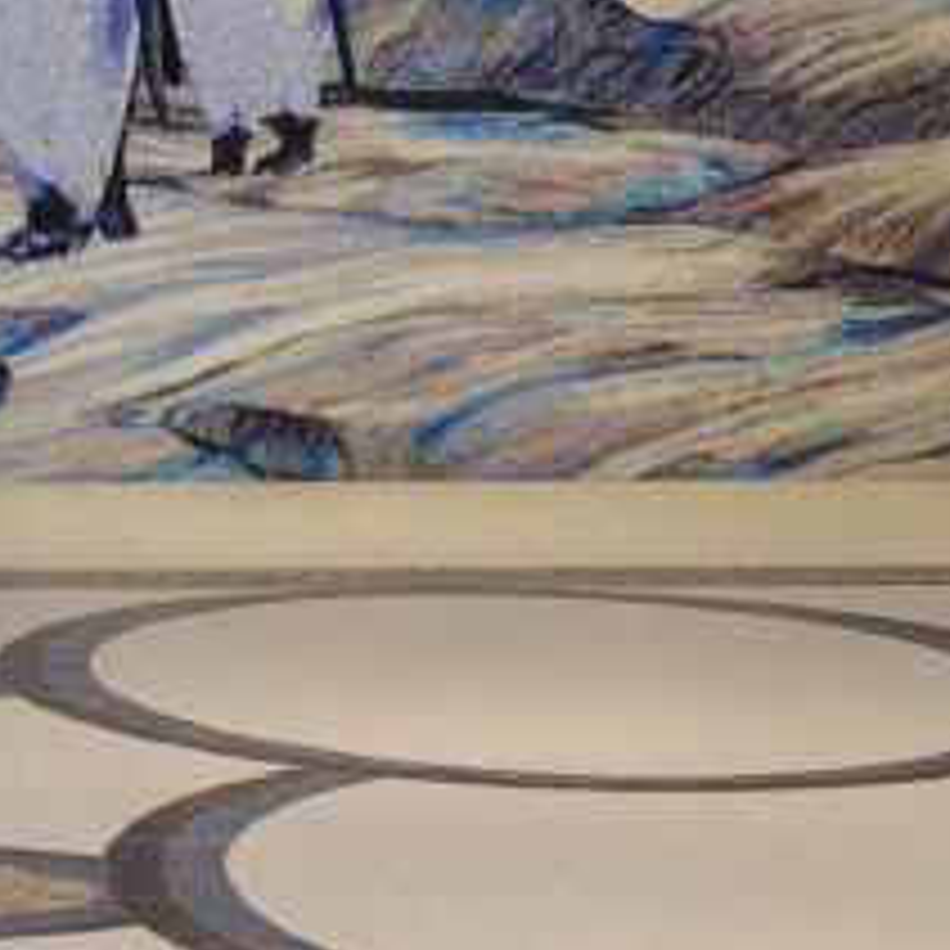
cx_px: -311
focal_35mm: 189
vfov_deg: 9.0
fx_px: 5868
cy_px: -567
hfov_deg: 9.1
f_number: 7.1
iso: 80
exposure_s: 1/4
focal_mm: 31
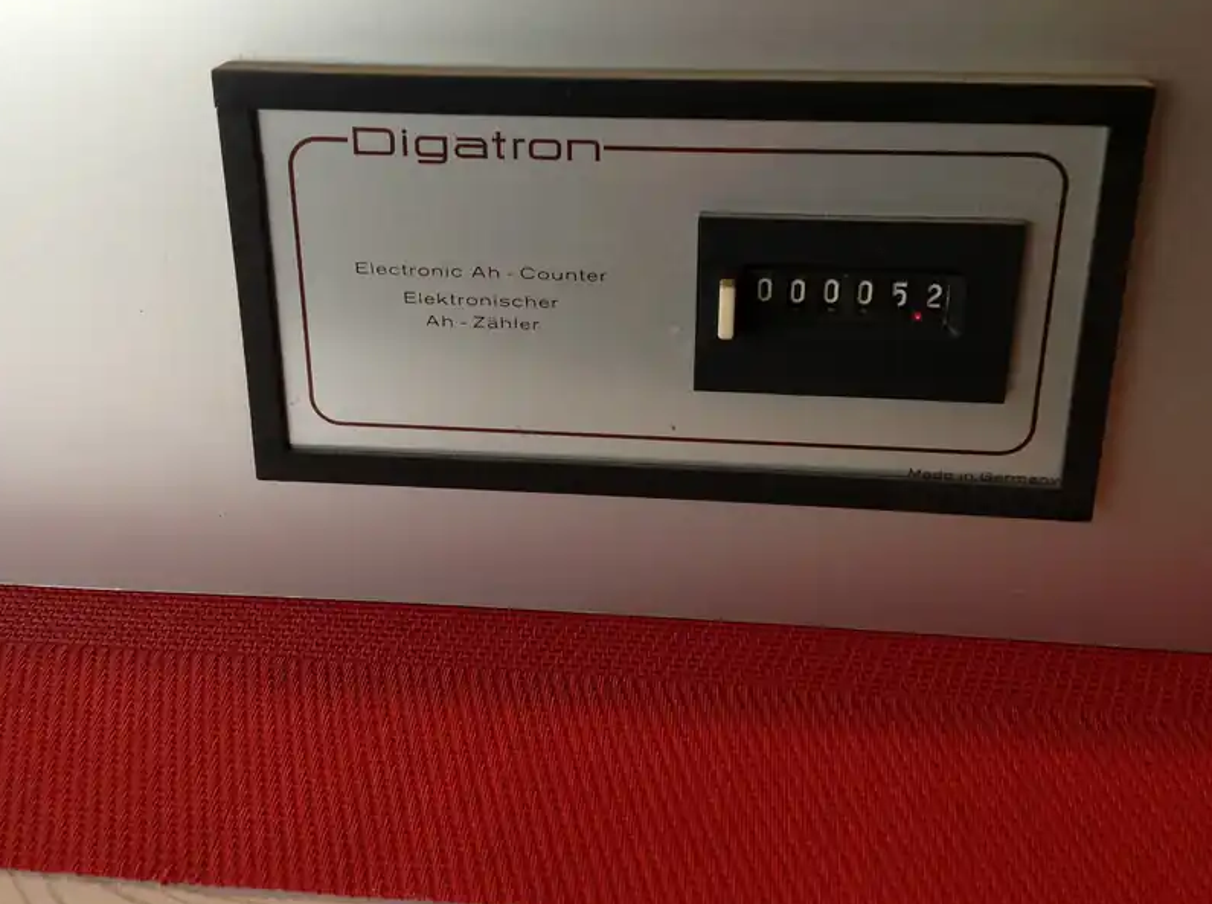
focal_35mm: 44
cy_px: 384
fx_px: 1538
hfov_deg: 43.0
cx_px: 598
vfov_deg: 32.7
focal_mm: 4.28
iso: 64
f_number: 2.4
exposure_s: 1/40
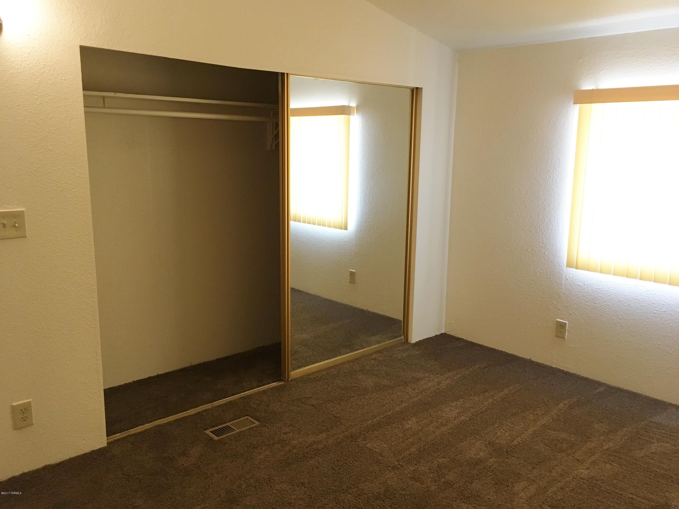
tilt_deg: -9.9
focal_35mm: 29
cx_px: 340
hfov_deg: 61.7
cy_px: 254
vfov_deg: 48.2
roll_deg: -2.2
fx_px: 569
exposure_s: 1/30
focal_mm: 4.15
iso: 125
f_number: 2.2
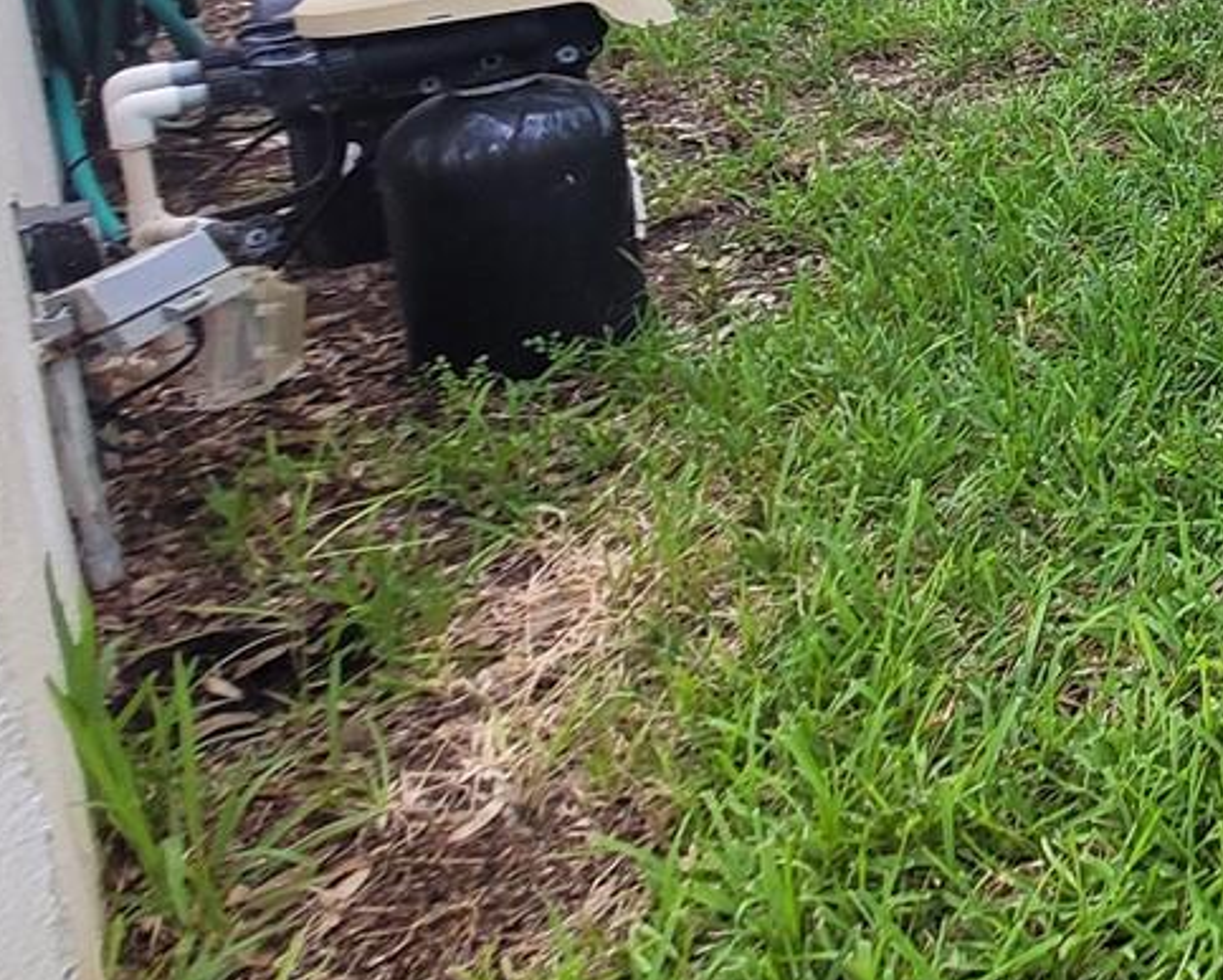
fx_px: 1521
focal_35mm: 42
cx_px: 1886
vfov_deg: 30.0
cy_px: -225
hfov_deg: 27.6
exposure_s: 1/120
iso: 50
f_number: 2.2
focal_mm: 1.74
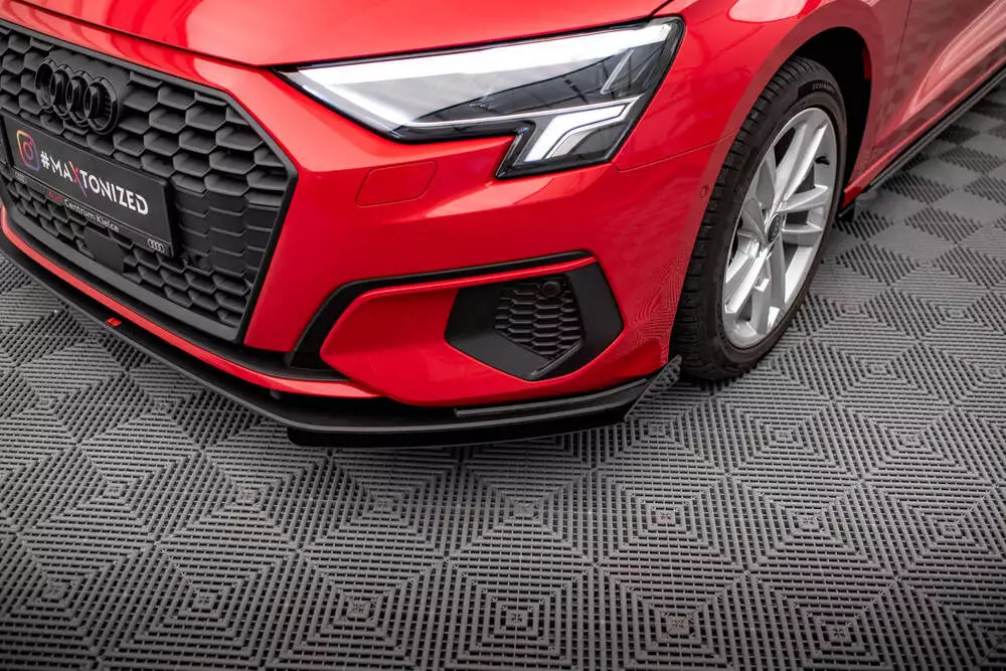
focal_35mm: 36
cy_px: 335
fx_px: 993
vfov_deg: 37.3
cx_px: 500
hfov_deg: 53.7
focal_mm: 35
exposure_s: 1/100
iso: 1000
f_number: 2.5
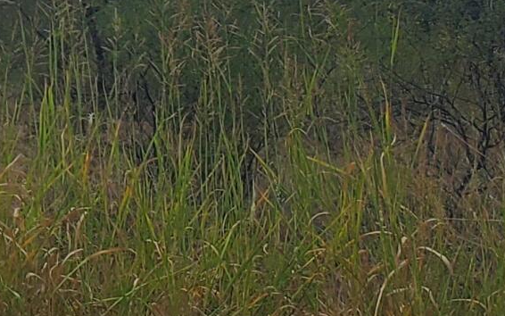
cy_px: -241
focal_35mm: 146
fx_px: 2010
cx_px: -149
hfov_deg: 13.8
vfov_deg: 8.6
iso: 50
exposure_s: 1/3264
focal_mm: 4.3
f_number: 2.4
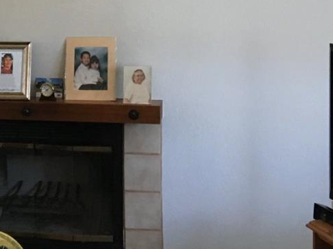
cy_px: -34
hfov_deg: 21.7
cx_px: 60
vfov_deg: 16.0
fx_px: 856
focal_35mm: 89
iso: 200
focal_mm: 4.15
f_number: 2.2
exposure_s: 1/24
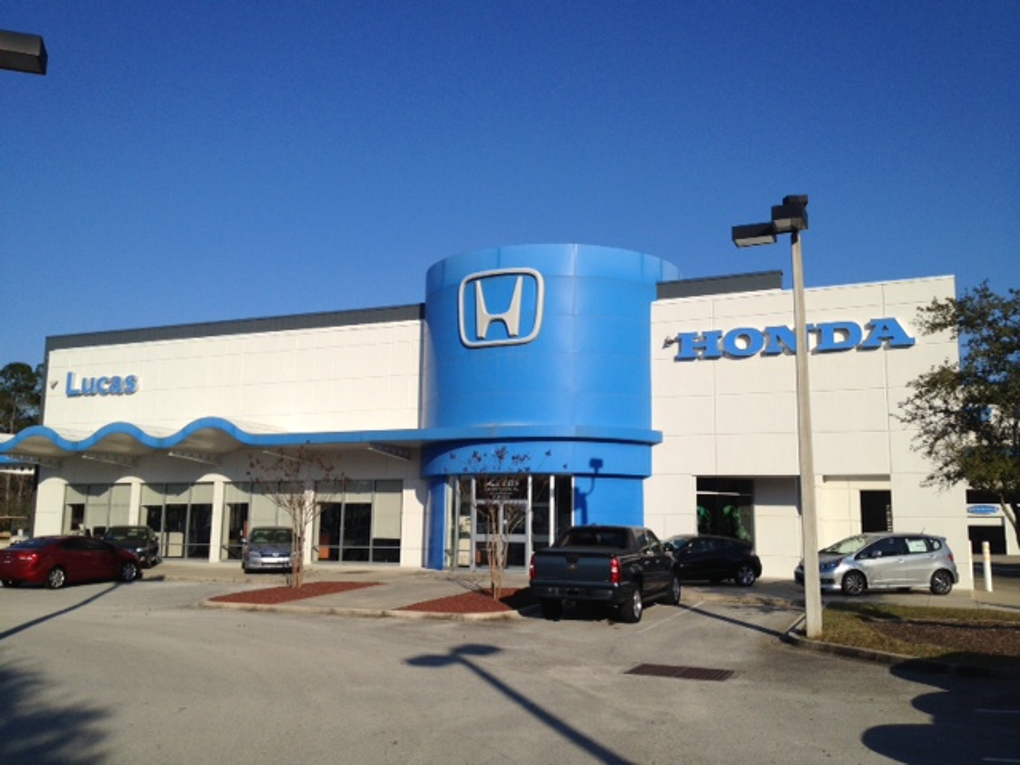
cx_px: 510
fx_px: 1031
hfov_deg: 52.6
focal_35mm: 35
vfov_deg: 40.7
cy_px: 382
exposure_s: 1/3460
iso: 50
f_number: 2.4
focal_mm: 4.28
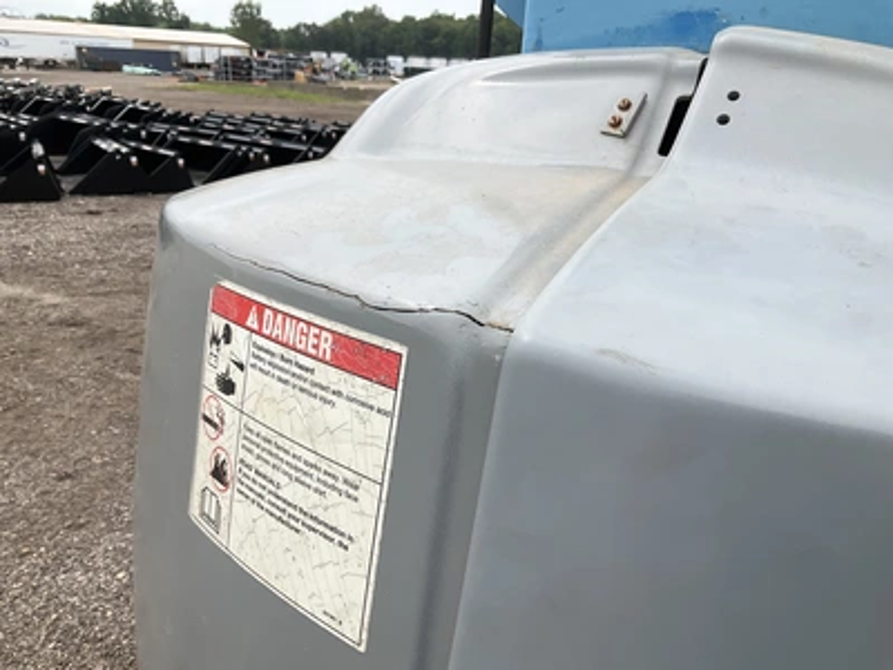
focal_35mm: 29
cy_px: 335
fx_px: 748
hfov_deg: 61.7
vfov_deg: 48.2
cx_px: 446
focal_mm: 3
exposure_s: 1/1451
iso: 25
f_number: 1.8
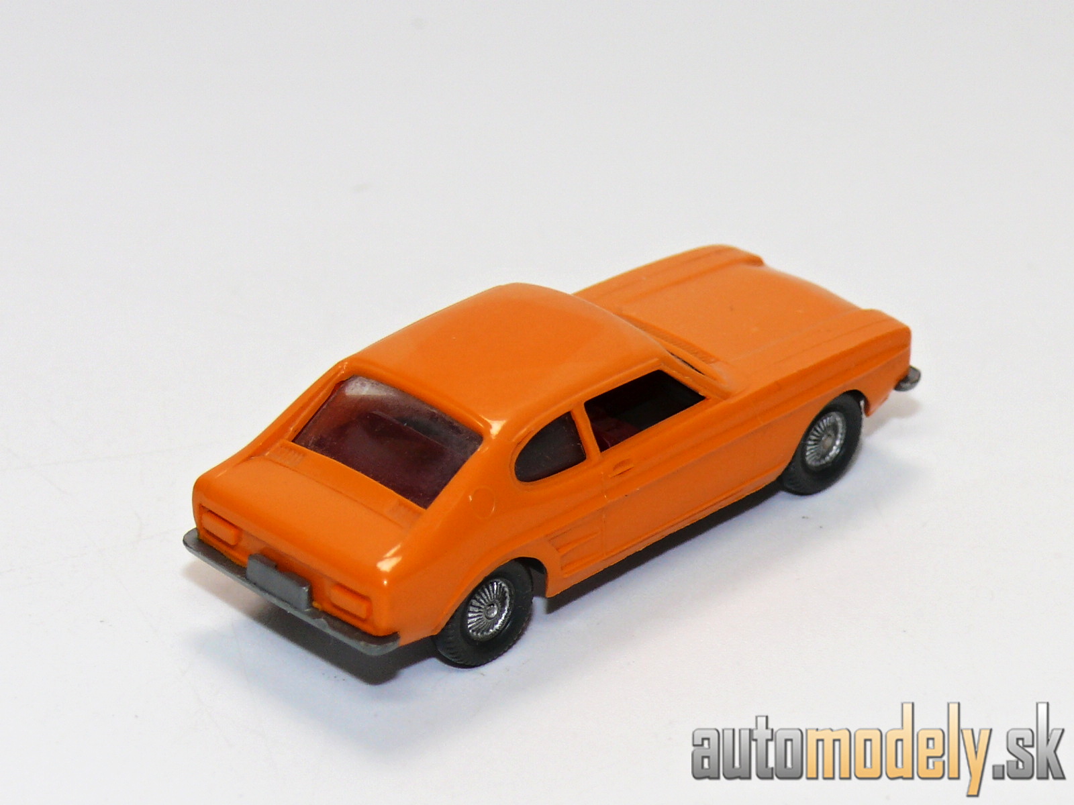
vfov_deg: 10.3
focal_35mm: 144
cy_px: 402
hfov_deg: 13.7
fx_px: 4468
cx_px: 537
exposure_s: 1/30
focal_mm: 17
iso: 100
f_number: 4
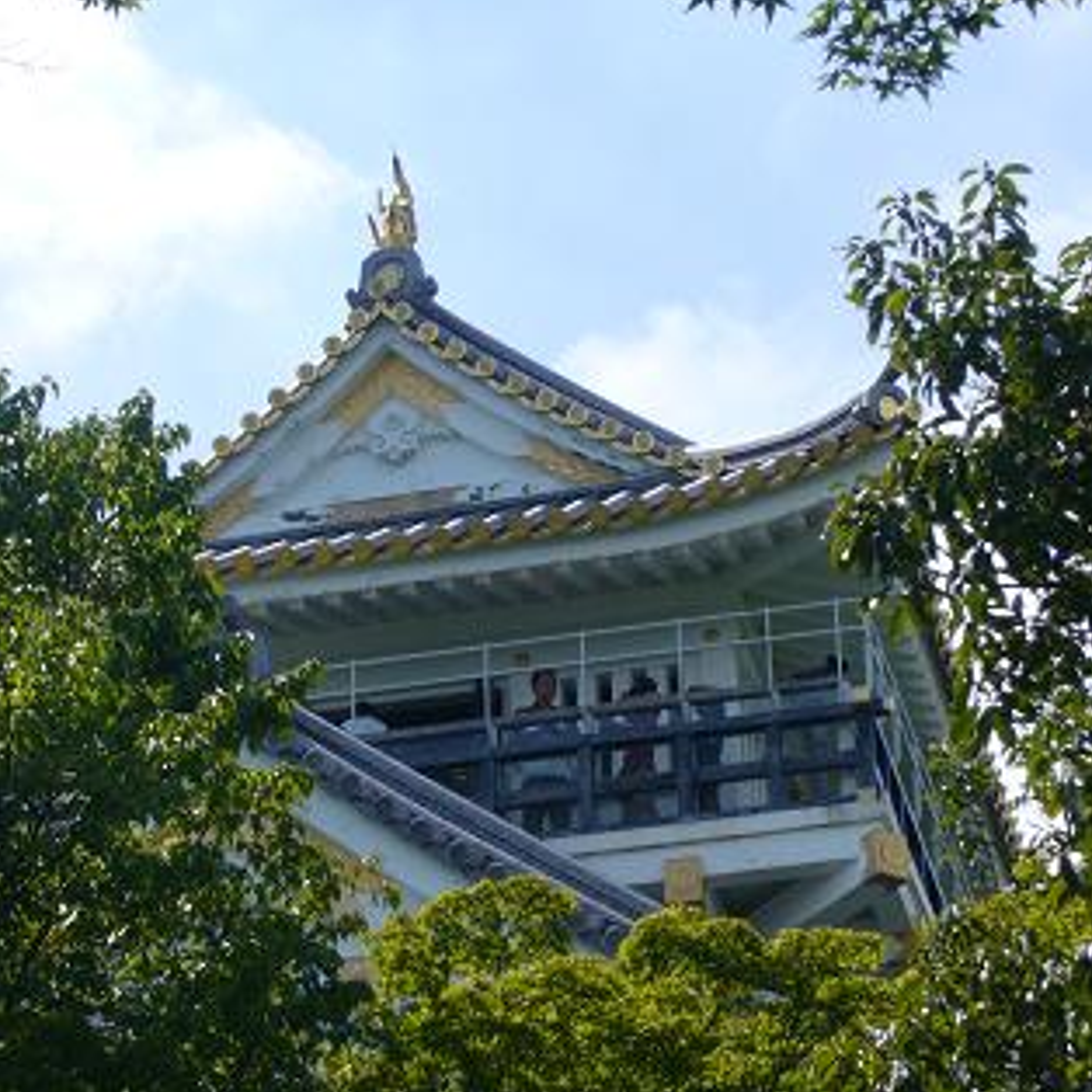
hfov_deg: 14.0
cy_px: 551
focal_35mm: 125
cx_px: 544
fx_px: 4461
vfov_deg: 14.0
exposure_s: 1/160
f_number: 10
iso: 80
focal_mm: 17.4
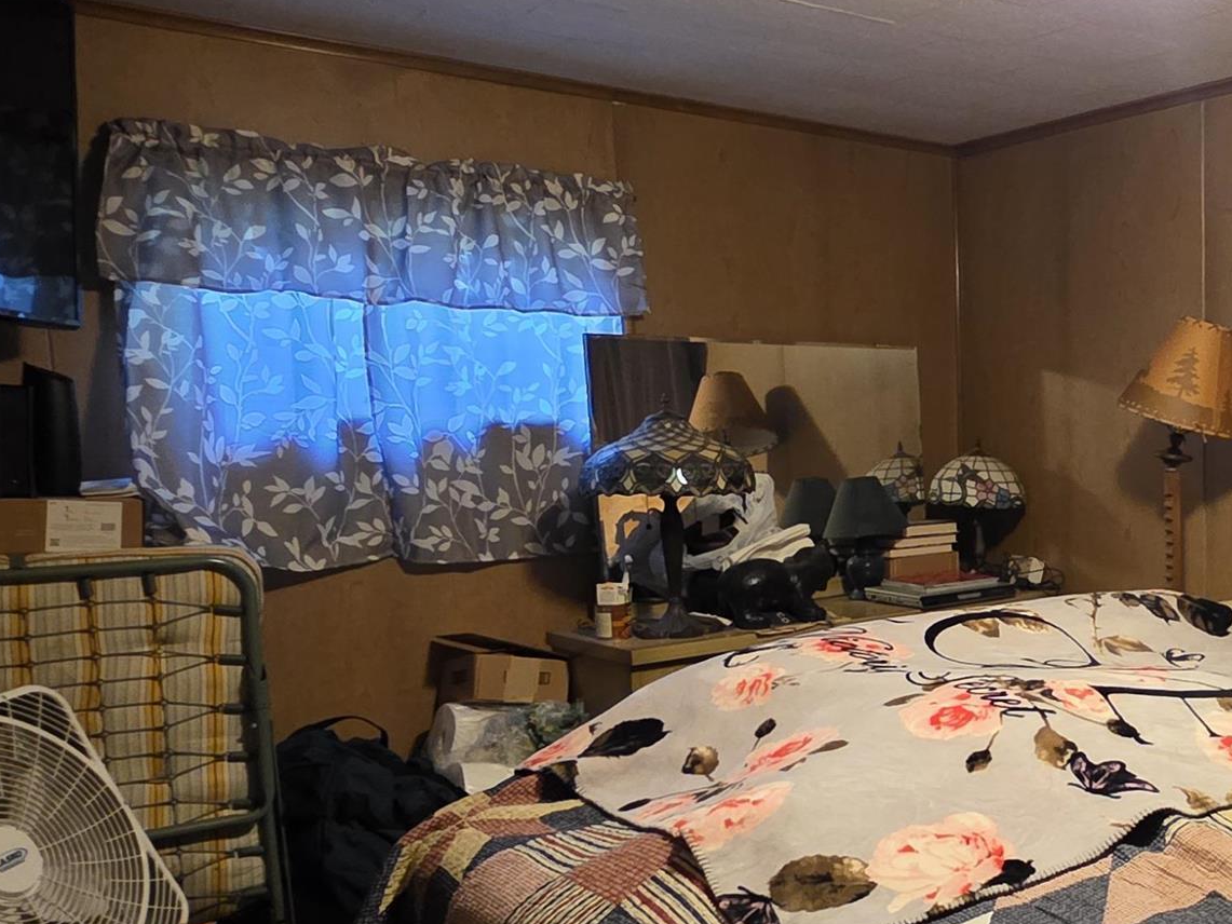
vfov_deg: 40.4
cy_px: 574
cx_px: 1165
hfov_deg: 46.2
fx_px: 1246
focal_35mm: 35
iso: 640
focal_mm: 2.2
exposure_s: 1/60
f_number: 1.9
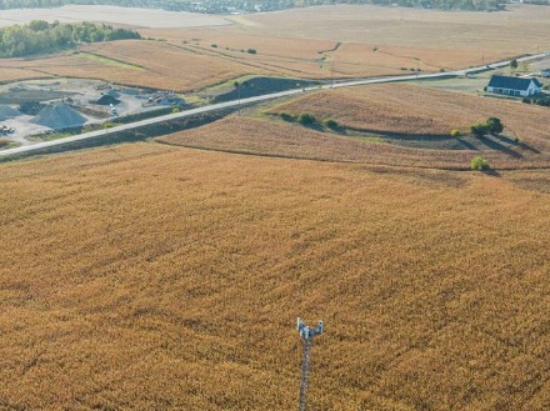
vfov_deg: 26.0
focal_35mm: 56
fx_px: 889
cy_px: 227
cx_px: 108
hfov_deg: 33.4
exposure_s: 1/4000
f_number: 2.8
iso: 290
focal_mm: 12.29
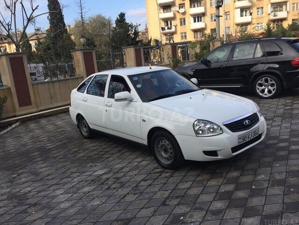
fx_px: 259
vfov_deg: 46.8
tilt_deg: -13.2
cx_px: 147
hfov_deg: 59.9
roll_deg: +5.9
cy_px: 114
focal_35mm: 30
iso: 32
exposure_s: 1/1014
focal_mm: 4.15
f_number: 2.2
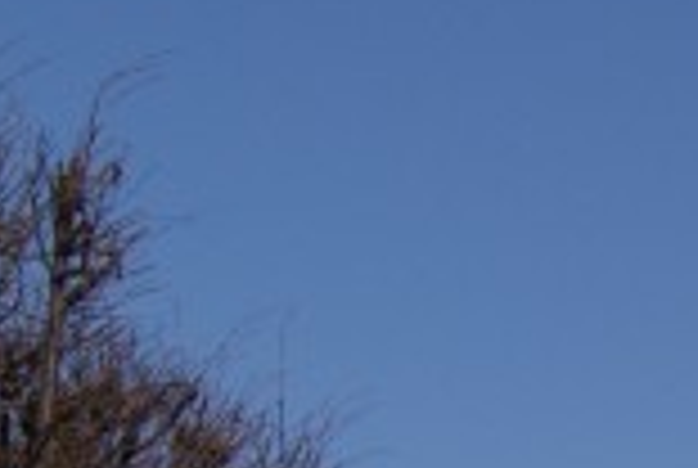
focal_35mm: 257
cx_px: 1612
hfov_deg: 7.5
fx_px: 4992
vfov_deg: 5.1
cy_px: 1402
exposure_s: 1/160
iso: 100
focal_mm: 26
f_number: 11
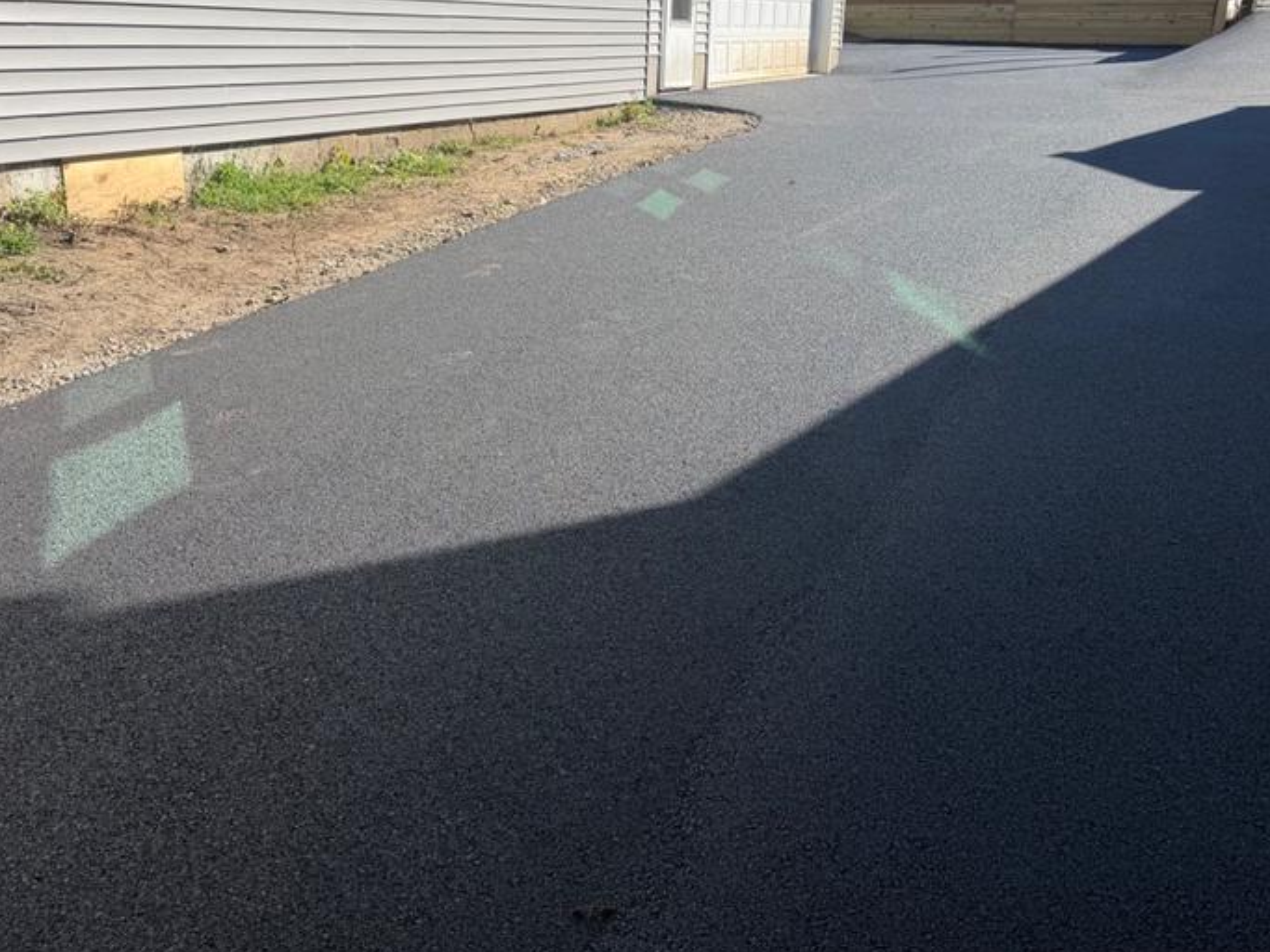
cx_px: 528
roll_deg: -0.3
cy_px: 381
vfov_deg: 39.5
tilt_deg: -15.8
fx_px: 1321
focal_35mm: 36
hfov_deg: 51.1
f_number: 1.78
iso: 80
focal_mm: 6.76
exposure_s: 1/3759
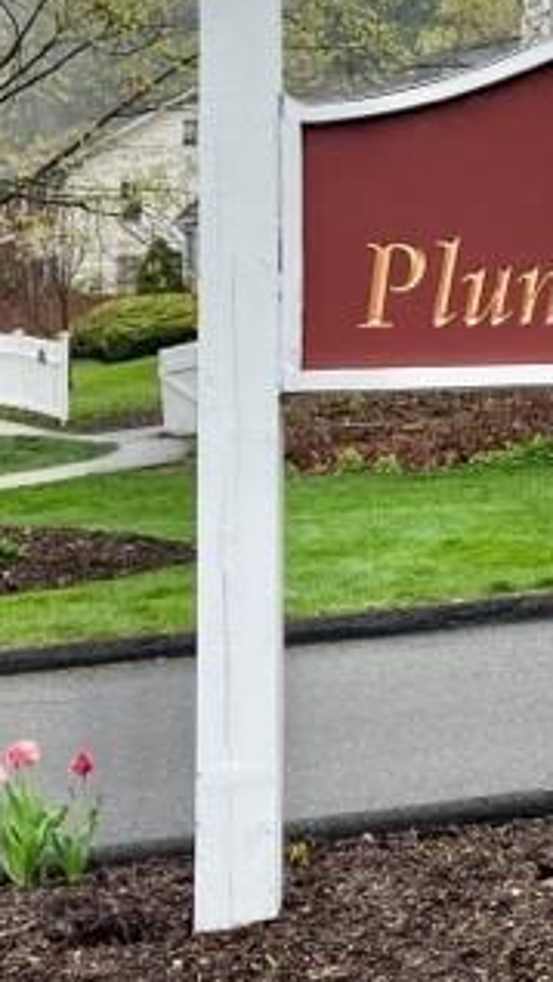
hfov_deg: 19.8
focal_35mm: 57
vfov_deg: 35.3
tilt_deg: +4.2
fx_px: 1485
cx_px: 661
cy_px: 179
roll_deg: +3.3
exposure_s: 1/569
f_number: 1.6
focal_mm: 5.1
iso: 50
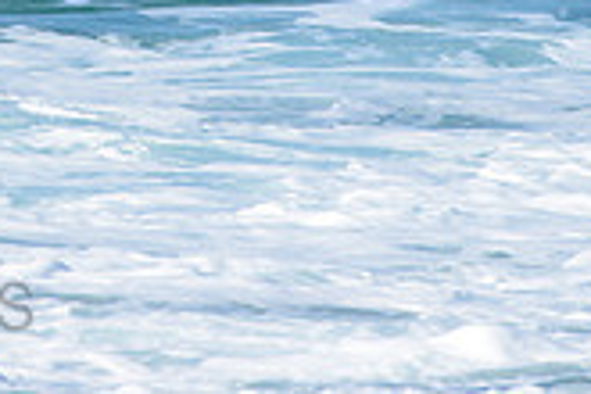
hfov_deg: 1.2
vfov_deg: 0.8
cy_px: -296
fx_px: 28875
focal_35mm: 1759
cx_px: -244
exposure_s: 1/160
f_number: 14
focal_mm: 500
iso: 64
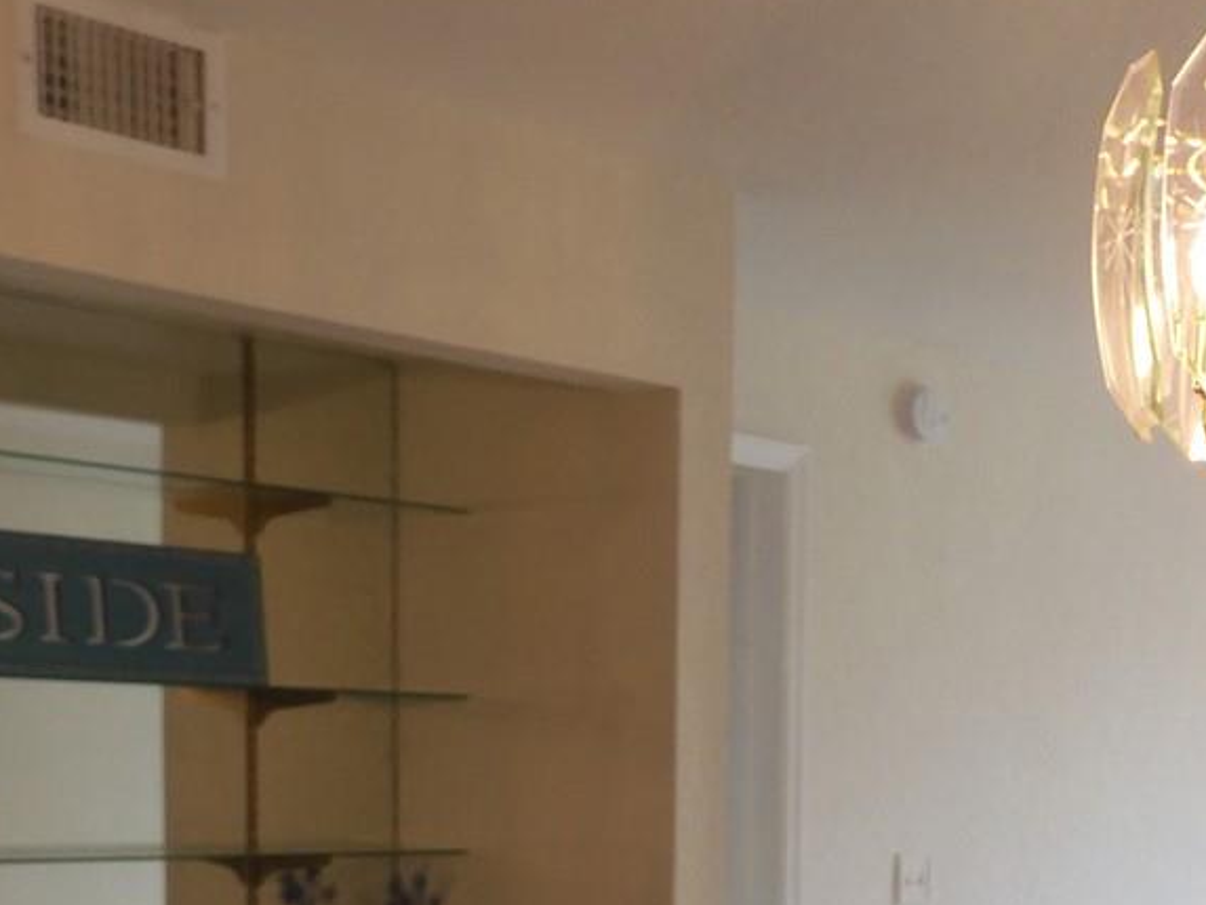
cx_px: 1259
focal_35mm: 67
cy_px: 1000
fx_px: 2335
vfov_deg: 20.9
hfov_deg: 27.0
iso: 100
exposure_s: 1/30
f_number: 3.4
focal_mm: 4.3
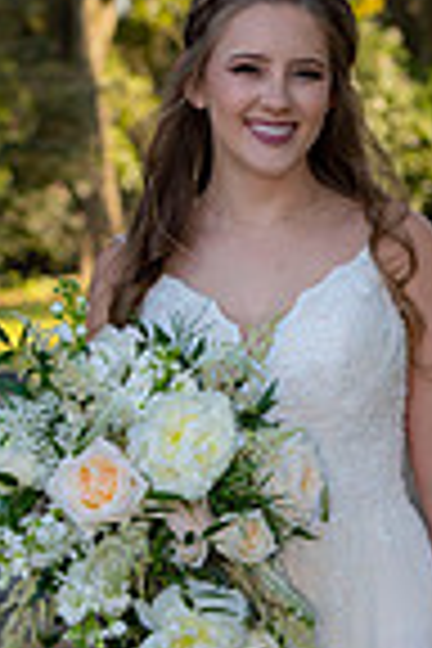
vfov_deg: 6.6
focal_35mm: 312
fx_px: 5616
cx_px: 367
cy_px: 508
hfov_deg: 4.4
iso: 1250
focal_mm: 100
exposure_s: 1/500
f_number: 6.3
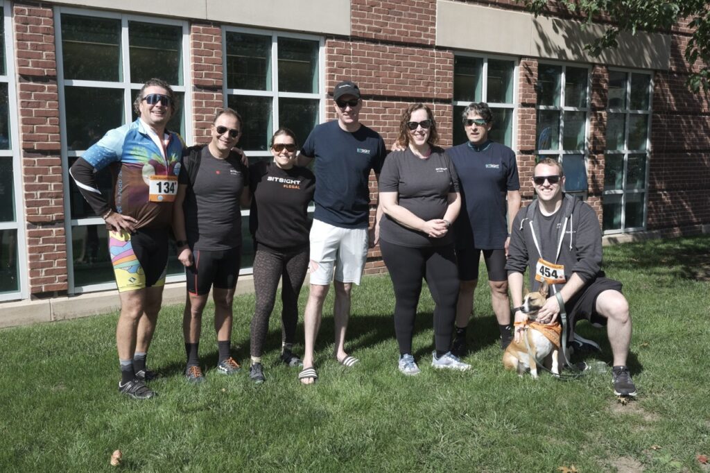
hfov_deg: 58.7
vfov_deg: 41.1
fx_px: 631
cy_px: 236
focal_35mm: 32
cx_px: 355
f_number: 7.1
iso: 250
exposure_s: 1/500
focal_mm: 21.2
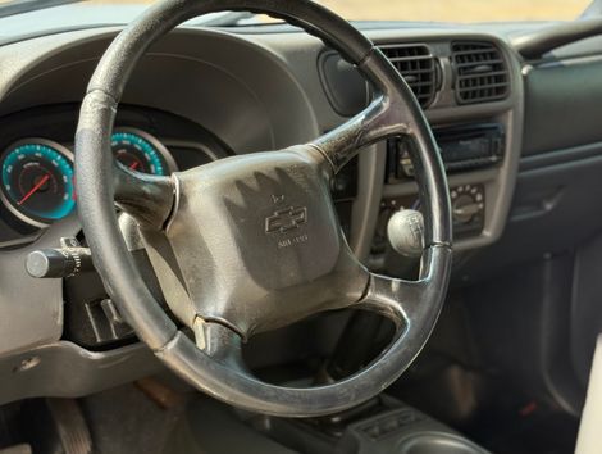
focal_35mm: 48
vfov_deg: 30.3
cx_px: 301
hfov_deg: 39.6
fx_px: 836
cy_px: 227
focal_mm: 6.76
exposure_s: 1/242
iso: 125
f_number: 1.78
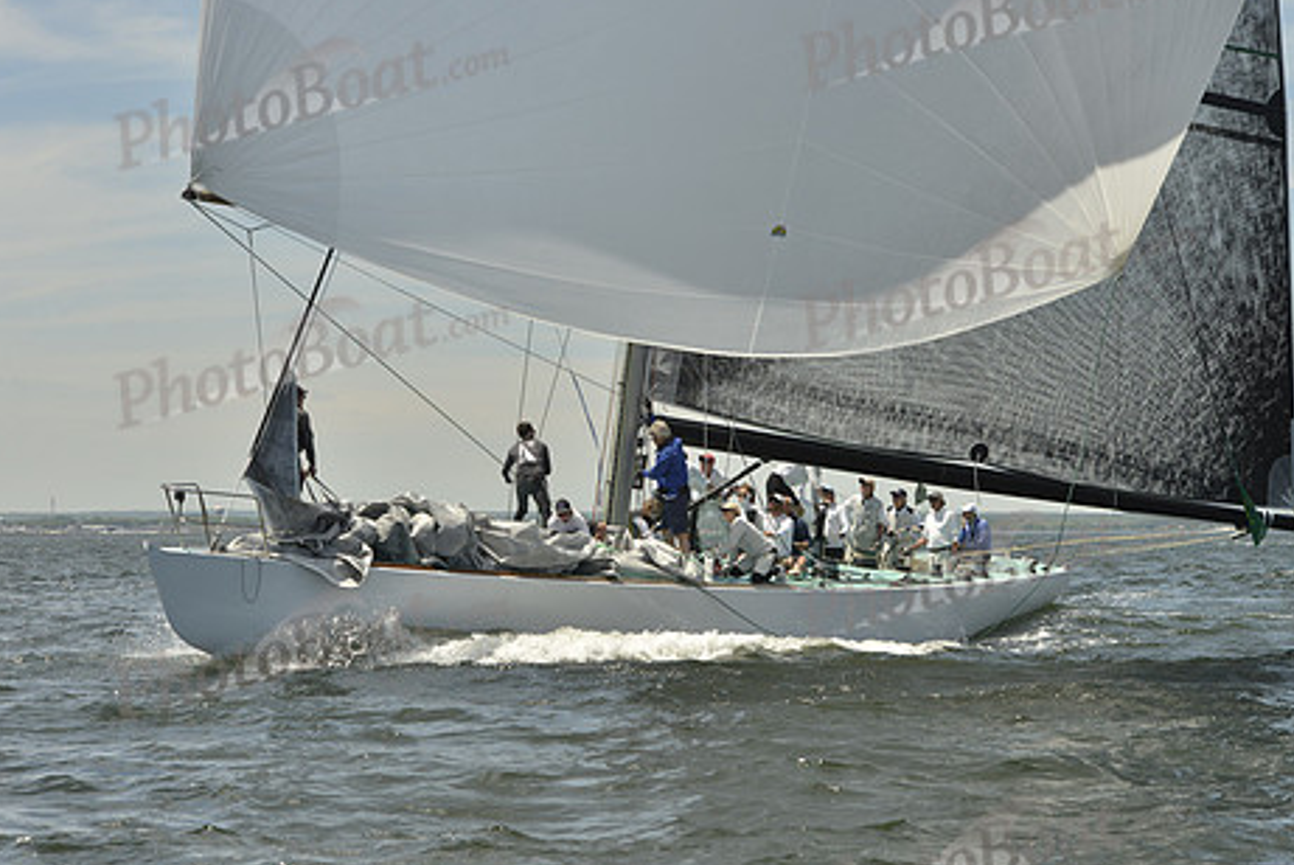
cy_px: 462
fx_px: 3165
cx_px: 657
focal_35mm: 88
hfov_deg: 23.1
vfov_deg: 15.6
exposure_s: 1/1600
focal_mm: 70
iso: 280
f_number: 8
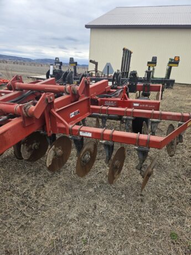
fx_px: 169
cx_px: 96
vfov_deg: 73.9
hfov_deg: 58.9
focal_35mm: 23
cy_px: 128
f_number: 1.8
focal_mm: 5.4
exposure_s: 1/742
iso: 25
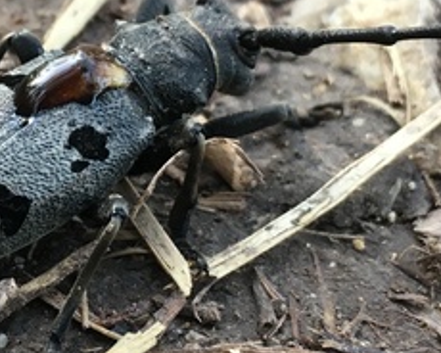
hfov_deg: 18.0
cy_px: 113
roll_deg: -4.6
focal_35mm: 105
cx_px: 35
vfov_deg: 14.6
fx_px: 1370
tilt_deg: -41.5
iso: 32
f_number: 2.2
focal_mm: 4.15
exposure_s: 1/33
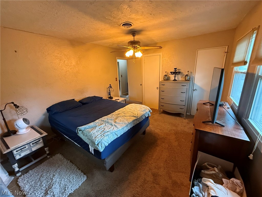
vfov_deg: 85.7
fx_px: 106
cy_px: 98
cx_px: 131
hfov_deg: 102.1
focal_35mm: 14
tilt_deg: -16.1
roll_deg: +2.7
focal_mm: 2.22
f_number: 2.2
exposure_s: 1/60
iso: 640
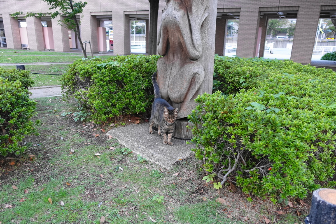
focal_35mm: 24
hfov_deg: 73.7
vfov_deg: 53.1
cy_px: 112
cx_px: 168
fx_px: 224
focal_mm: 8.8
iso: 320
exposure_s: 1/30
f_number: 1.8
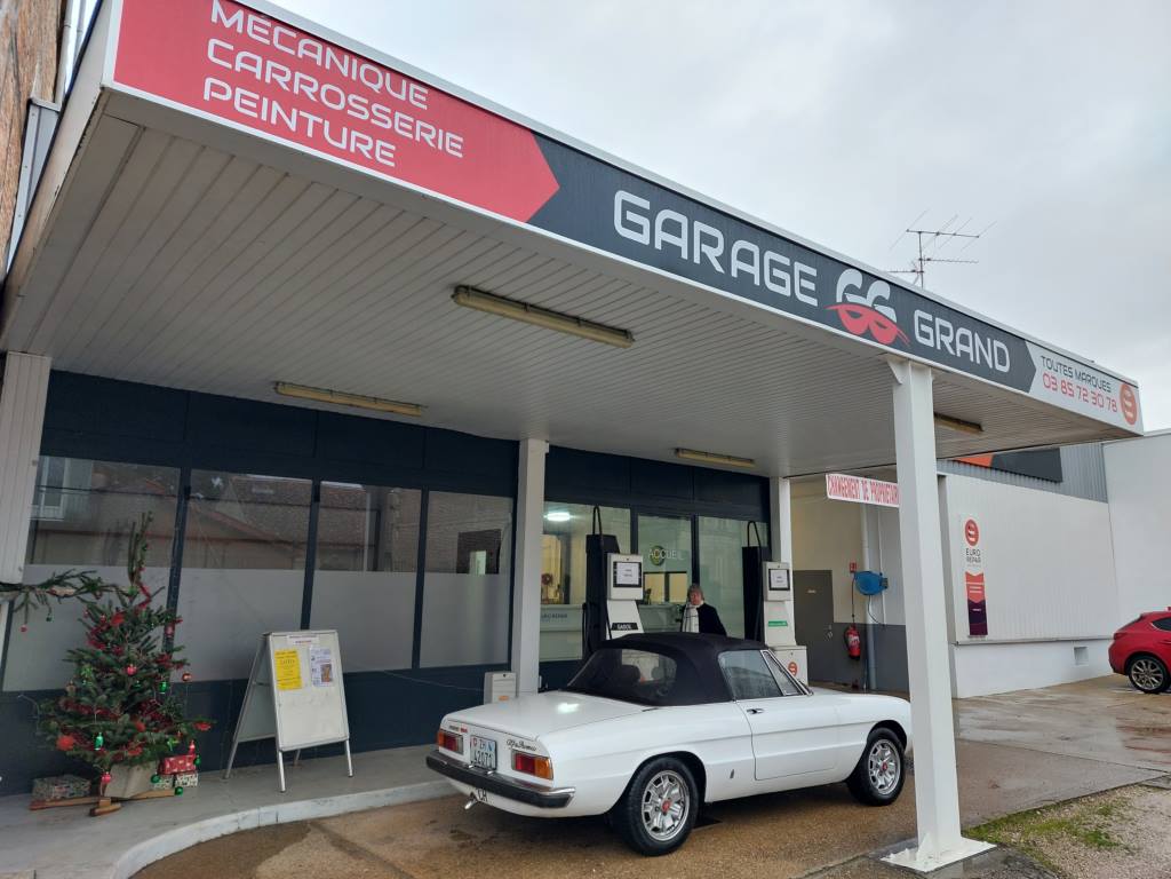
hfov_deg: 71.6
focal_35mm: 24
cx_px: 586
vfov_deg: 56.8
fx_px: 812
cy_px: 440
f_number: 1.8
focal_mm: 5.23
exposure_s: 1/50
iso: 40
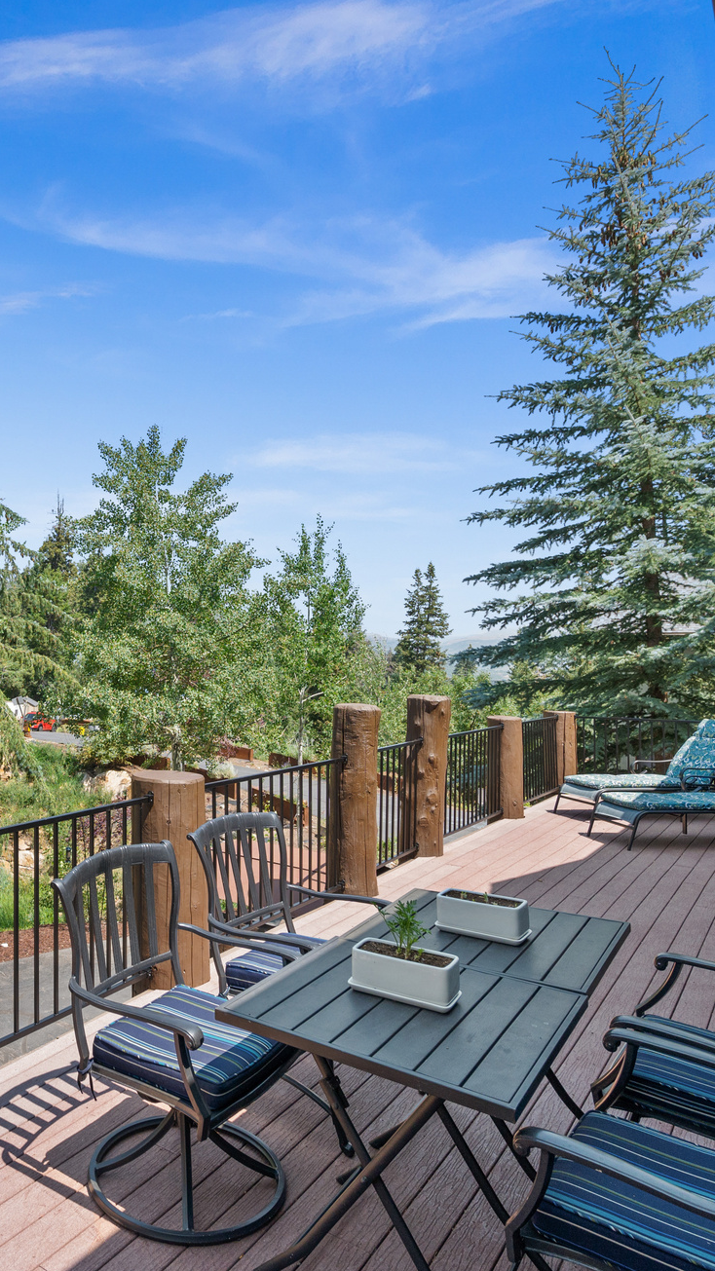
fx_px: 775
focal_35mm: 23
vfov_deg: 78.7
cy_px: 660
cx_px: 99
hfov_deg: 45.8
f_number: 7.1
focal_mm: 14
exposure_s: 1/400
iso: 400
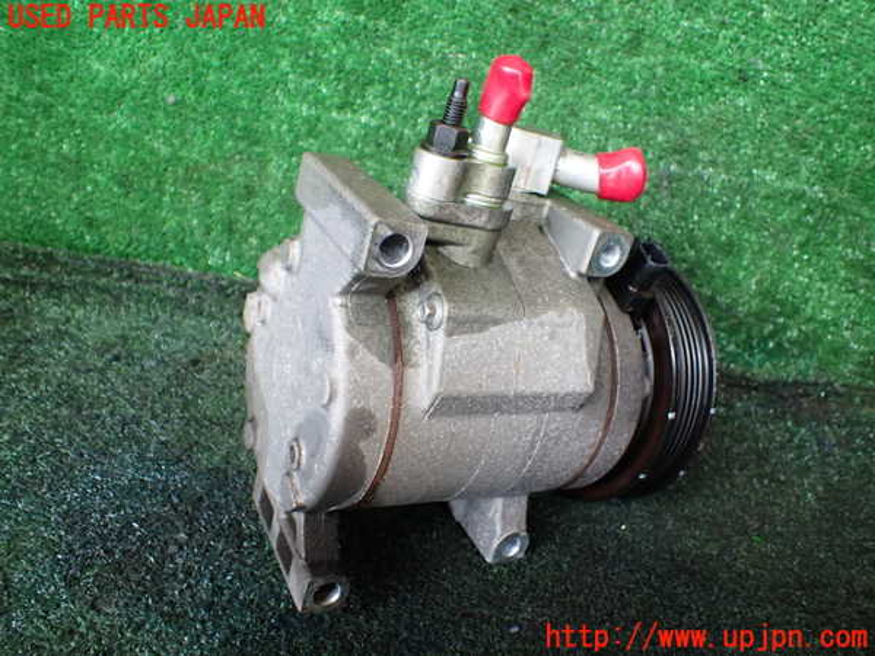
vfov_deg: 46.8
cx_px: 438
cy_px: 328
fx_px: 758
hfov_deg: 60.0
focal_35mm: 30
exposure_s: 1/125
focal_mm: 5.4
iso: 320
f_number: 2.3
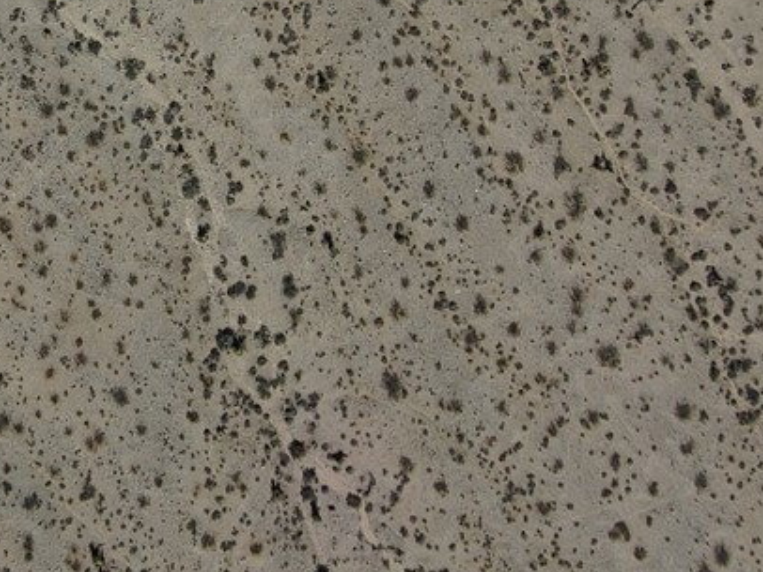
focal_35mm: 53
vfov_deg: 27.0
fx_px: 1168
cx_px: -26
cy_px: 121
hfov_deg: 32.8
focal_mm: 3.7
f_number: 2.8
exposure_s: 1/2665
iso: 101
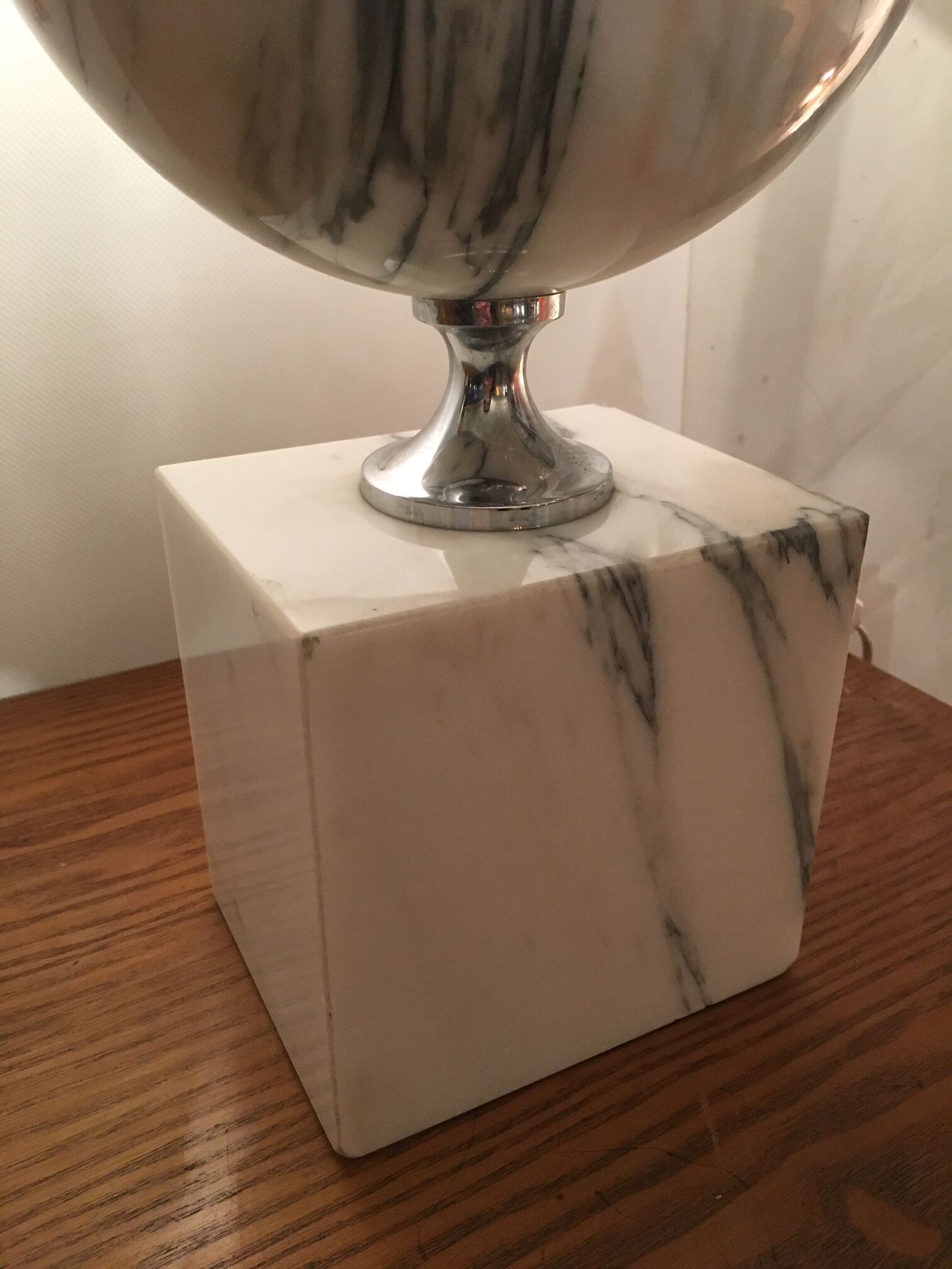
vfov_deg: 61.7
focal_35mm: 29
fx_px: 1063
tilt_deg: -28.9
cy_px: 634
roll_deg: -1.1
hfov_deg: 48.2
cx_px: 476
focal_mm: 4.15
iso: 200
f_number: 2.2
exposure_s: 1/25
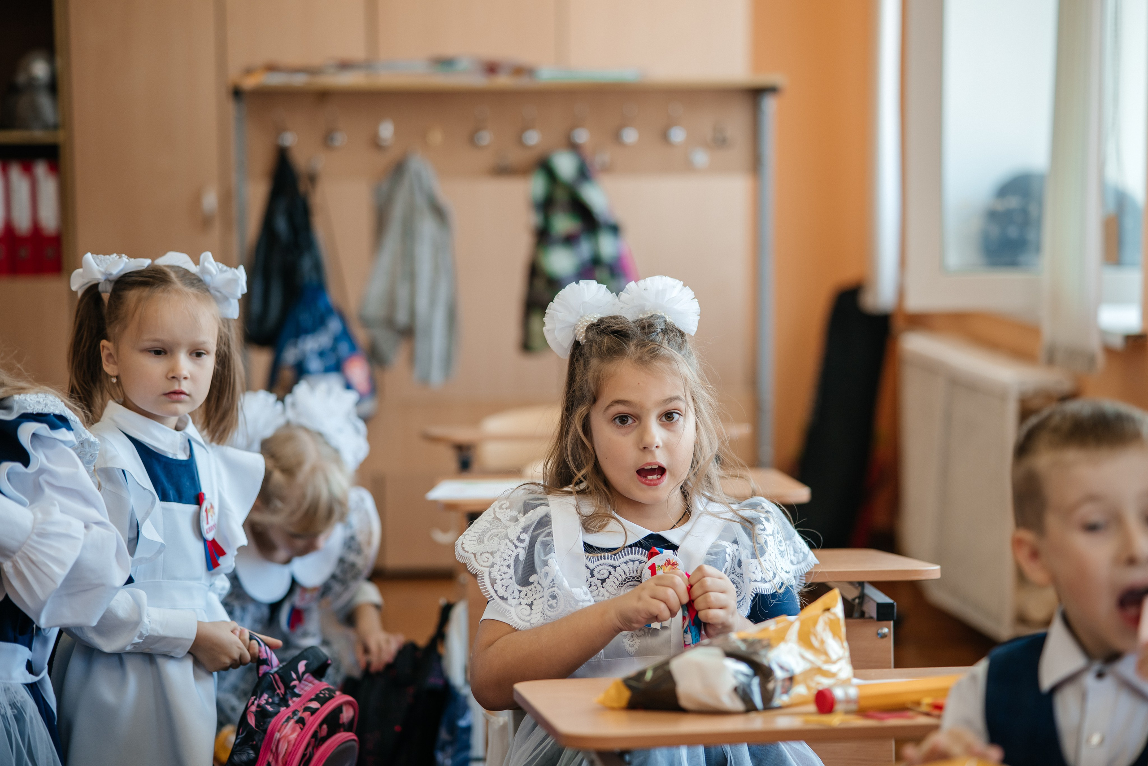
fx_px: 2711
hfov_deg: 23.9
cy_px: 383
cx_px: 574
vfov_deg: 16.1
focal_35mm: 85
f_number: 2.2
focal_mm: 85
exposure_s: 1/320
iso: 400
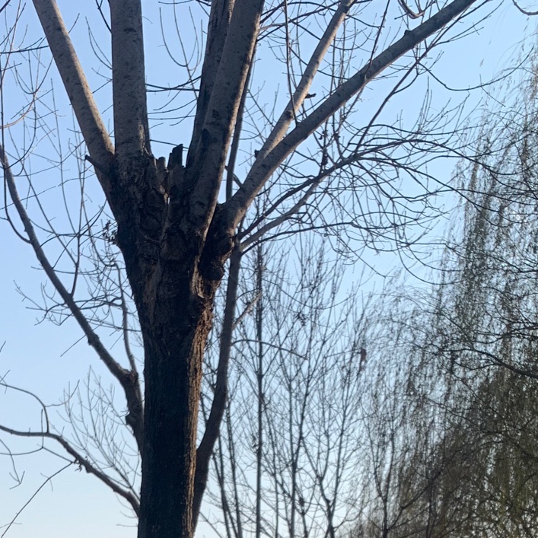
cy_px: 740
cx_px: 123
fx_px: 1143
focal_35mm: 65
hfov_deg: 26.1
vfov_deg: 22.9
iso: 25
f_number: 1.8
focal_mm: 4.25
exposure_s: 1/1880
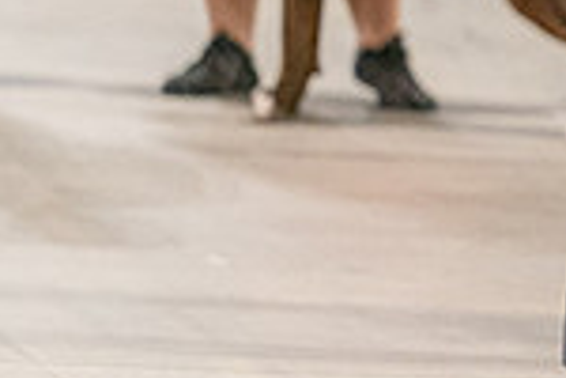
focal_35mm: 774
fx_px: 12168
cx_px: 906
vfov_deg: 1.8
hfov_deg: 2.7
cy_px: -43
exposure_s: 1/250
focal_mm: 200
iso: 6400
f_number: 3.2
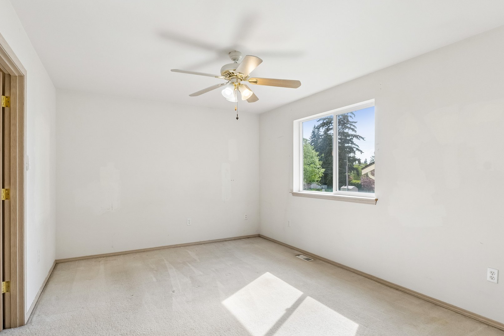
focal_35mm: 19
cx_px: 245
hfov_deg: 86.9
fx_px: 266
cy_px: 180
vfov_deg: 64.5
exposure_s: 1/60
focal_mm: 10
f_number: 9
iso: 250
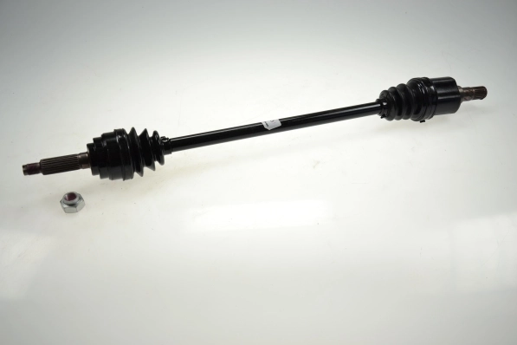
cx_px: 258
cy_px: 172
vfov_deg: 36.9
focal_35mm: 36
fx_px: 517
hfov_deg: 53.1
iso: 100
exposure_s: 1/100
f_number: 5
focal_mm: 24
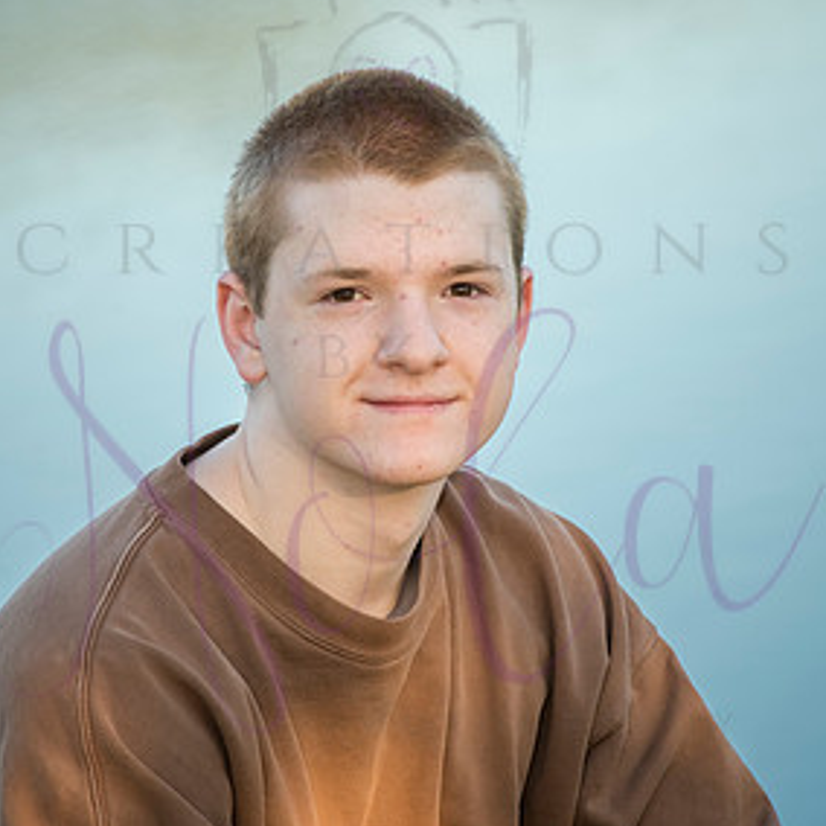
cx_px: 404
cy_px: 352
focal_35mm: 269
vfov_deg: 6.5
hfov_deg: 6.5
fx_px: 7262
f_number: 10
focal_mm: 200
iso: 400
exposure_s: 1/400
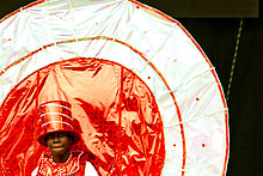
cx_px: -28
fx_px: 3414
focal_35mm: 467
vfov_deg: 2.9
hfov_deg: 4.4
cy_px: 139
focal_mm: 125
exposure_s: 1/200
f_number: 5.6
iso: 160
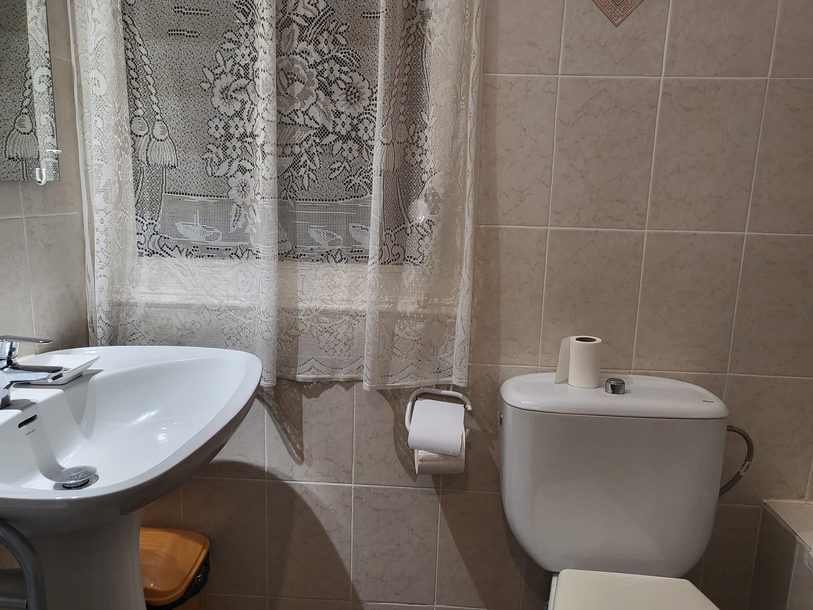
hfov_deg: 67.3
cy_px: 305
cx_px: 406
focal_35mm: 26
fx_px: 611
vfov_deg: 53.1
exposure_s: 1/100
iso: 125
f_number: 1.8
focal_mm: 4.25
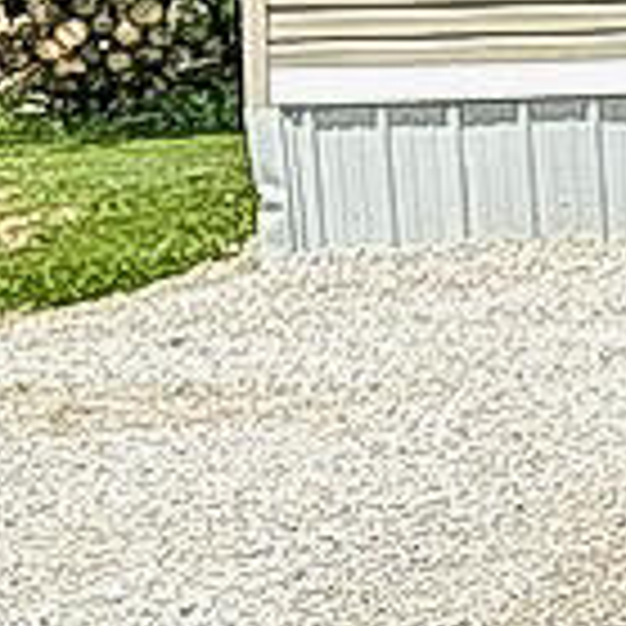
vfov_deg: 11.1
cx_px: 2252
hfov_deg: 8.2
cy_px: 23
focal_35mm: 156
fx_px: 3192
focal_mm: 6.76
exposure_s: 1/8000
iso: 80
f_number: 1.8
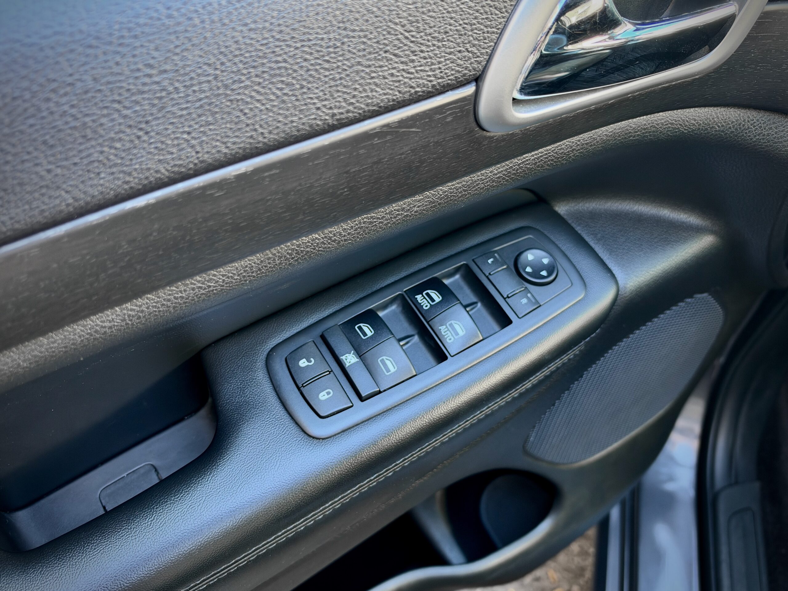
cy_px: 296
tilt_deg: -52.6
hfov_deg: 63.4
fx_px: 637
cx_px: 394
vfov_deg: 49.7
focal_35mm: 28
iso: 400
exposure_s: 1/63
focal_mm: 6.93
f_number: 1.8
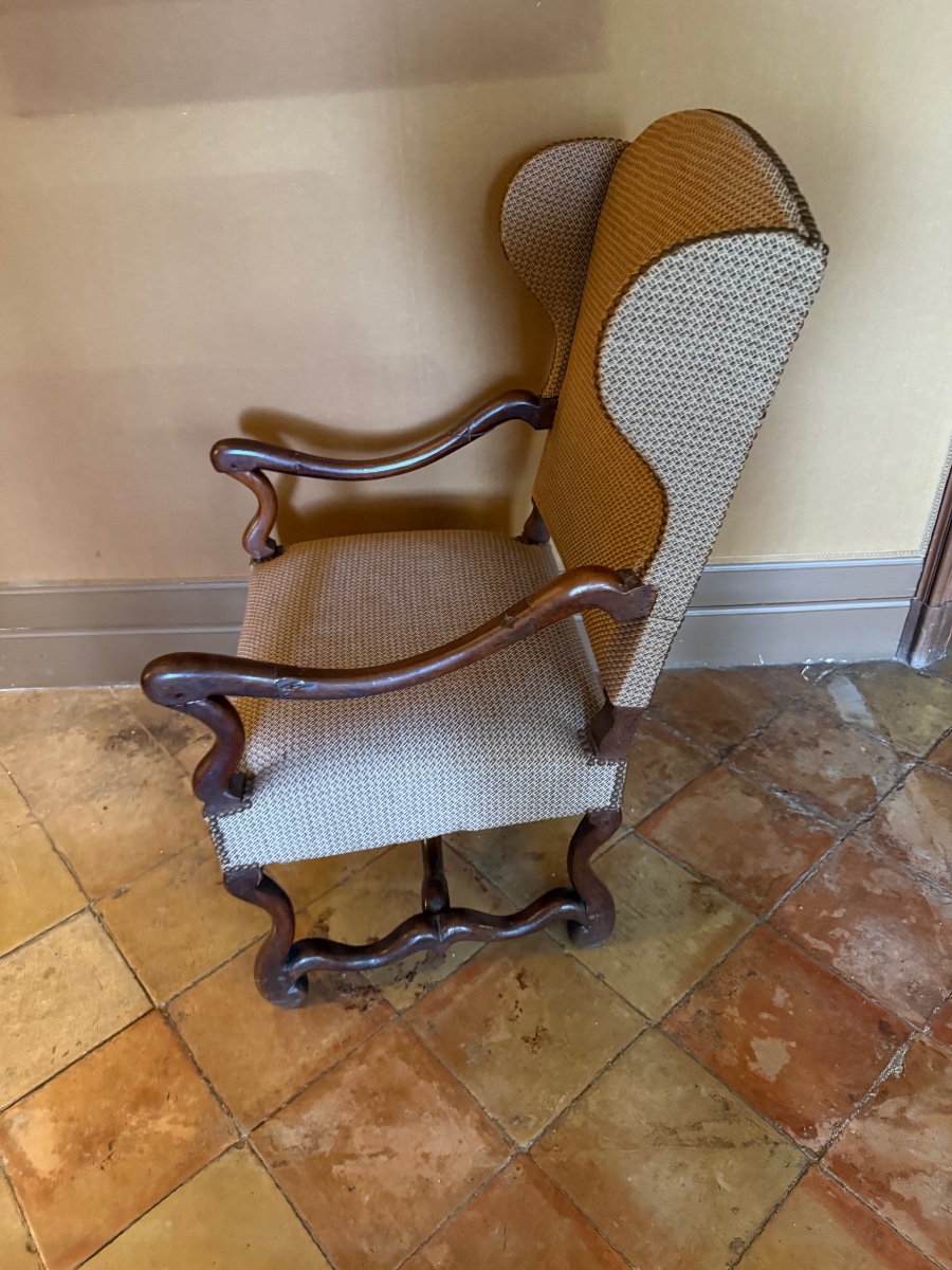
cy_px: 635
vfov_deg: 71.6
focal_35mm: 24
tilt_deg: -34.5
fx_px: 880
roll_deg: +4.4
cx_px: 476
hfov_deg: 56.8
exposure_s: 1/33
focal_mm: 6.76
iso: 800
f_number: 1.78
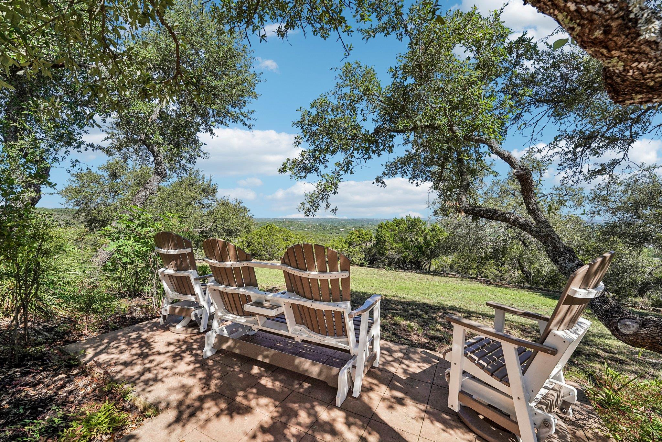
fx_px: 257
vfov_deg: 81.2
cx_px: 331
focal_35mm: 14
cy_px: 221
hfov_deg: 104.3
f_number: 8
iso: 400
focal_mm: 14
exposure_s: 1/800
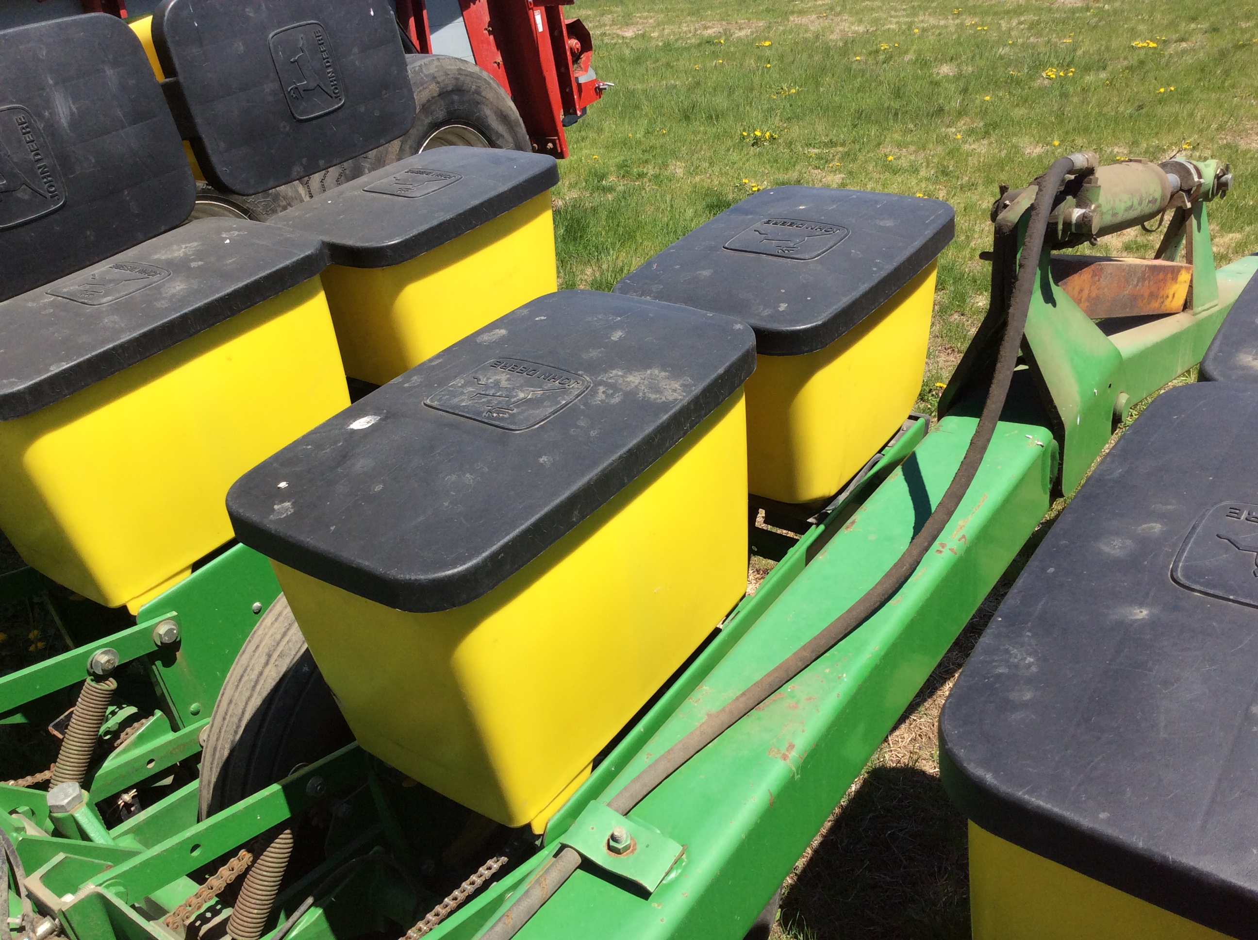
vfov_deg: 44.1
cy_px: 470
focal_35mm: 32
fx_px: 1161
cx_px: 629
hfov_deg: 56.9
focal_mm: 3.3
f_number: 2.4
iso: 32
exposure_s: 1/1217
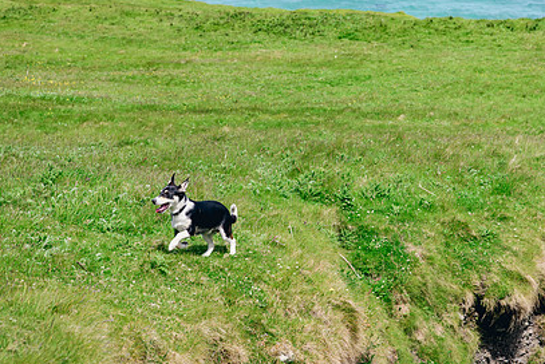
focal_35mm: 171
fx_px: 2591
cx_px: 359
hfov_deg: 12.0
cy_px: 137
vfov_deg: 8.0
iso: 500
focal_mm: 120
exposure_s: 1/640
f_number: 8
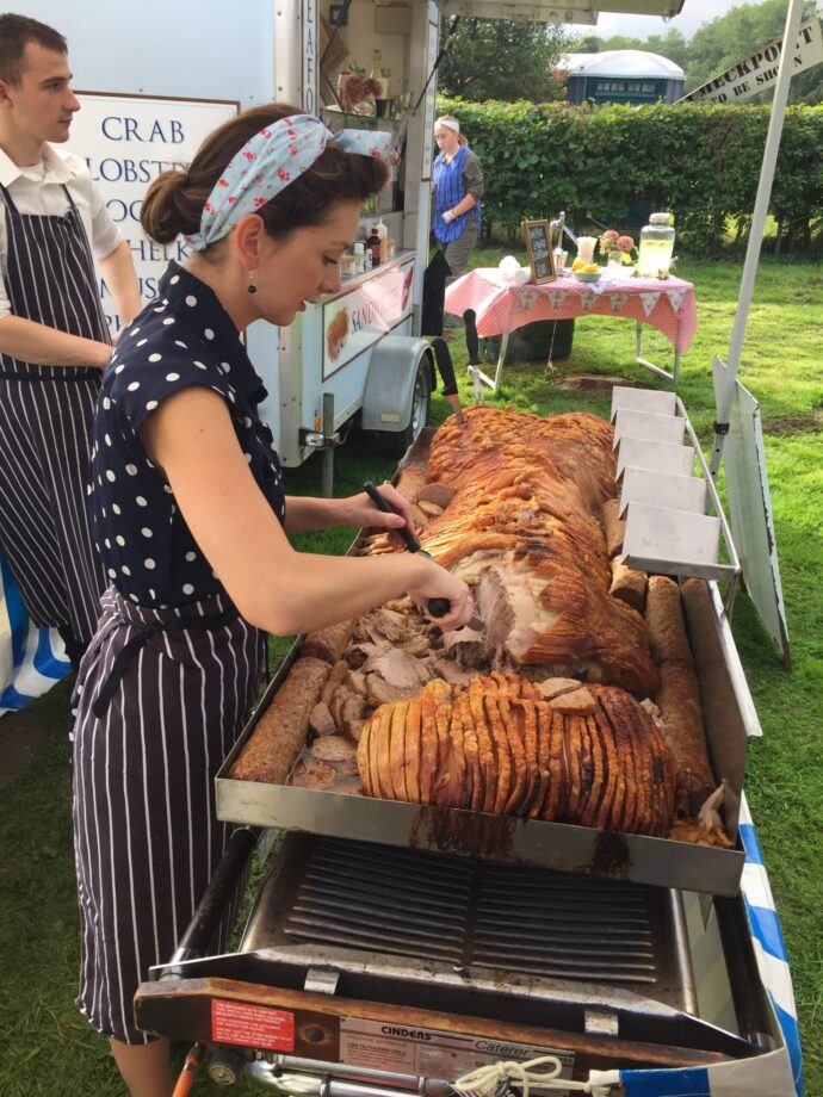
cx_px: 412
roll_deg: -2.9
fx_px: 919
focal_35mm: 29
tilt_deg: -24.3
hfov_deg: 48.2
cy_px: 548
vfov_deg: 61.7
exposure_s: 1/327
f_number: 2.2
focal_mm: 4.15
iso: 32
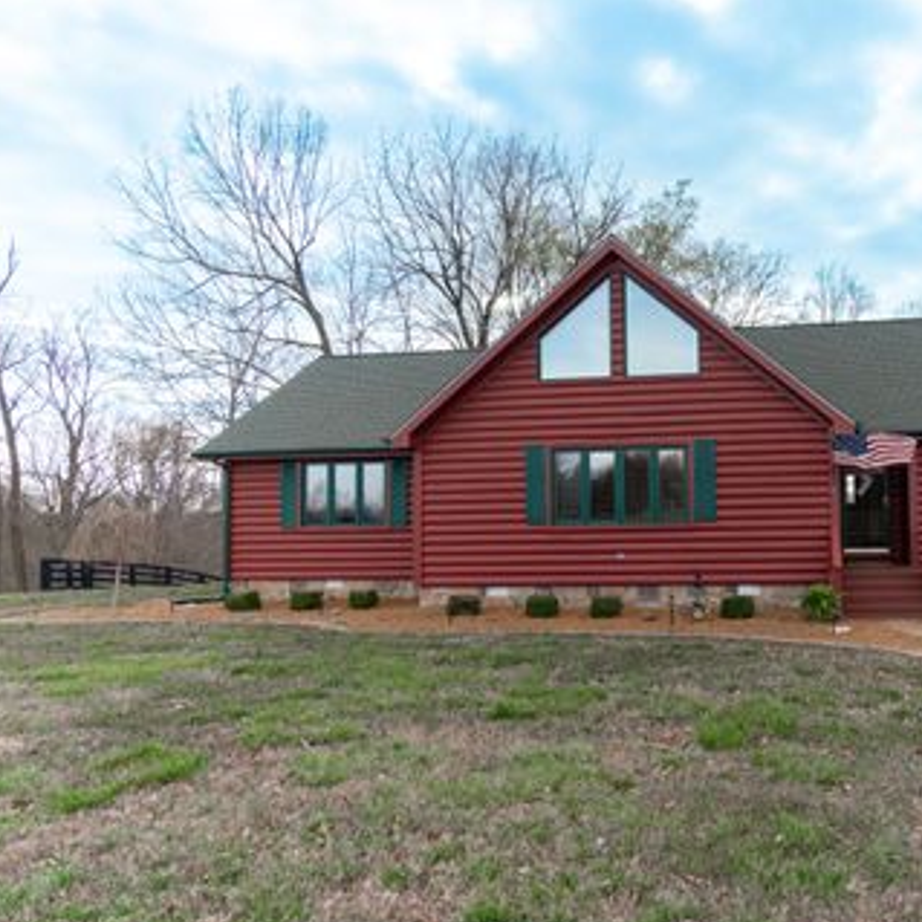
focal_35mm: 24
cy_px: 475
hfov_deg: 61.1
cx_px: 699
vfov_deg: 65.0
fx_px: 723
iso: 160
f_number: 8
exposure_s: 1/125
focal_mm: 12
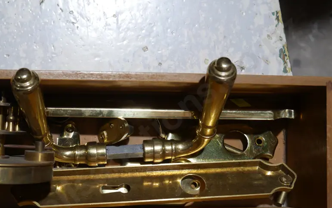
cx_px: 121
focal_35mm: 62
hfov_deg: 32.8
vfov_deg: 20.8
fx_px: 561
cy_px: 158
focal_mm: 22
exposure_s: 1/60
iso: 250
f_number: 4.7
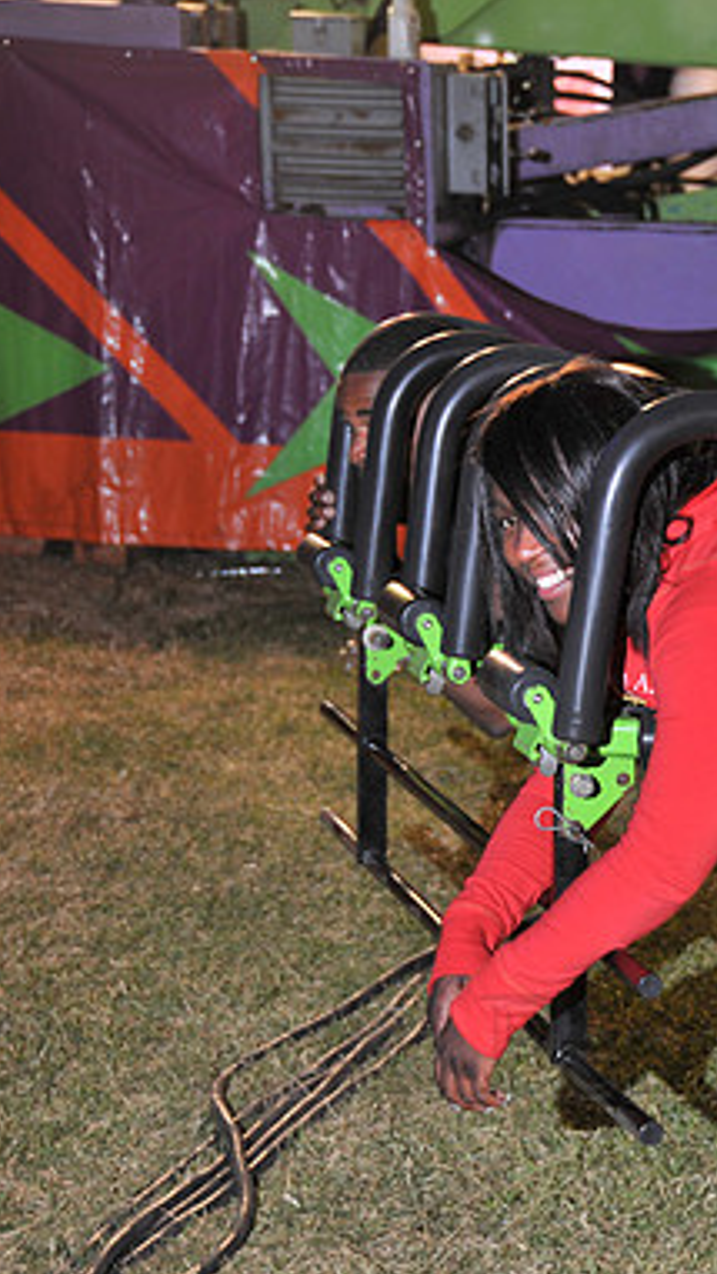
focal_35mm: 100
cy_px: 639
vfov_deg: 21.4
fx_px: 3378
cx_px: 860
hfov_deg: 11.9
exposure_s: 1/8
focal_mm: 42
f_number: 4.5
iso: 200
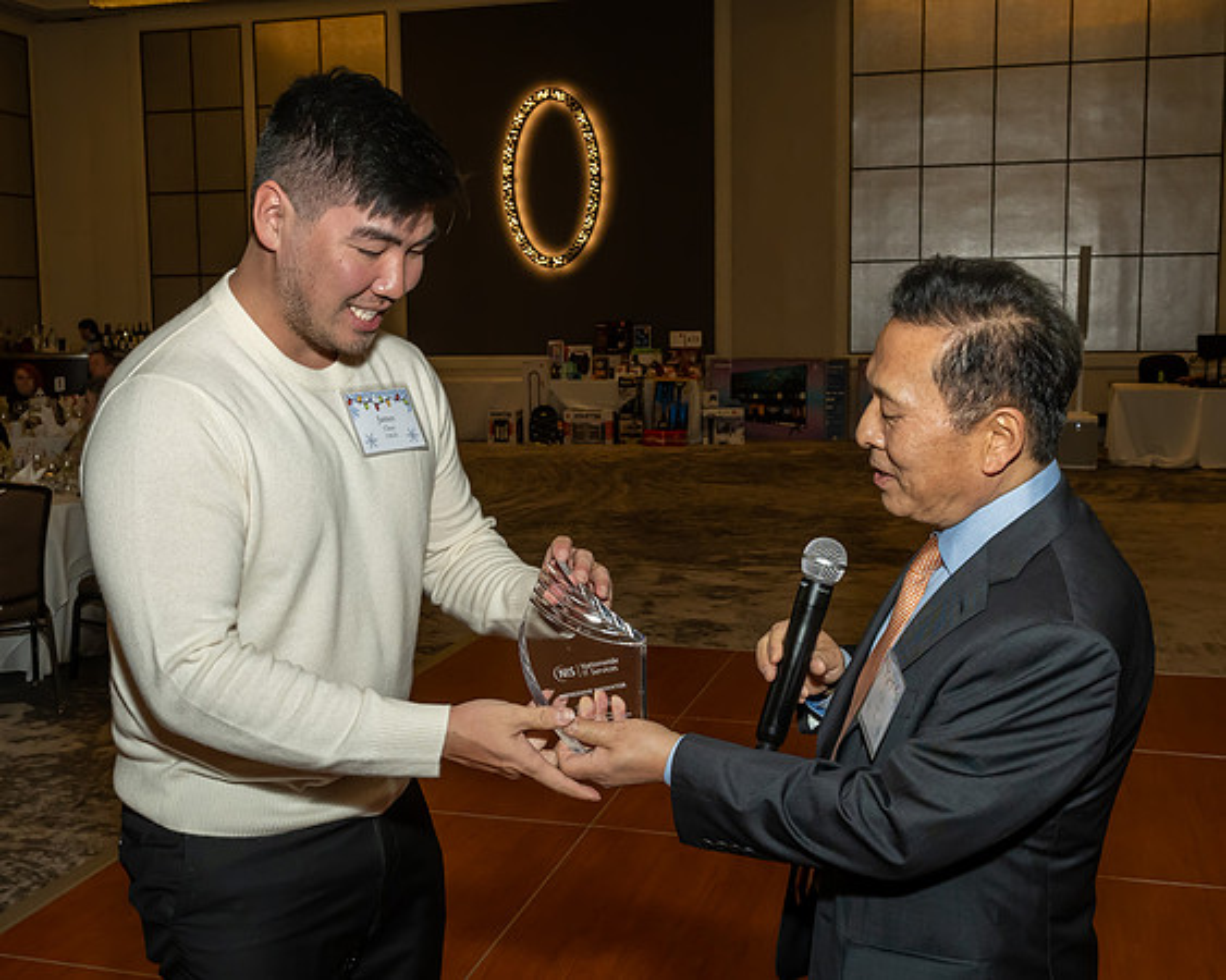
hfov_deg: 45.4
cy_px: 471
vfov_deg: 37.0
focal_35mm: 40
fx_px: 1466
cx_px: 563
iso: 800
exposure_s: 1/250
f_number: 7.1
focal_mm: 20
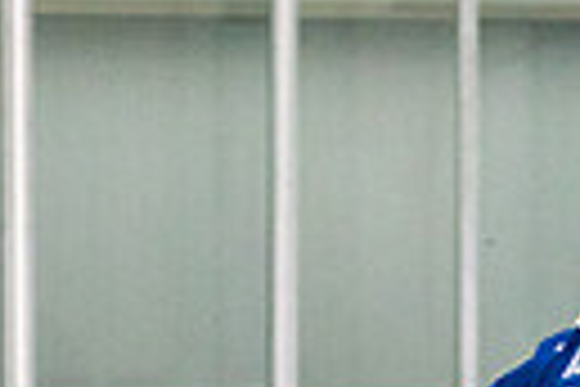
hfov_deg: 4.5
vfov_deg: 3.0
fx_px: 7314
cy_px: 866
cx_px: -213
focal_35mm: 454
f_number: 2.8
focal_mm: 70
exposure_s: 1/1250
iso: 3200
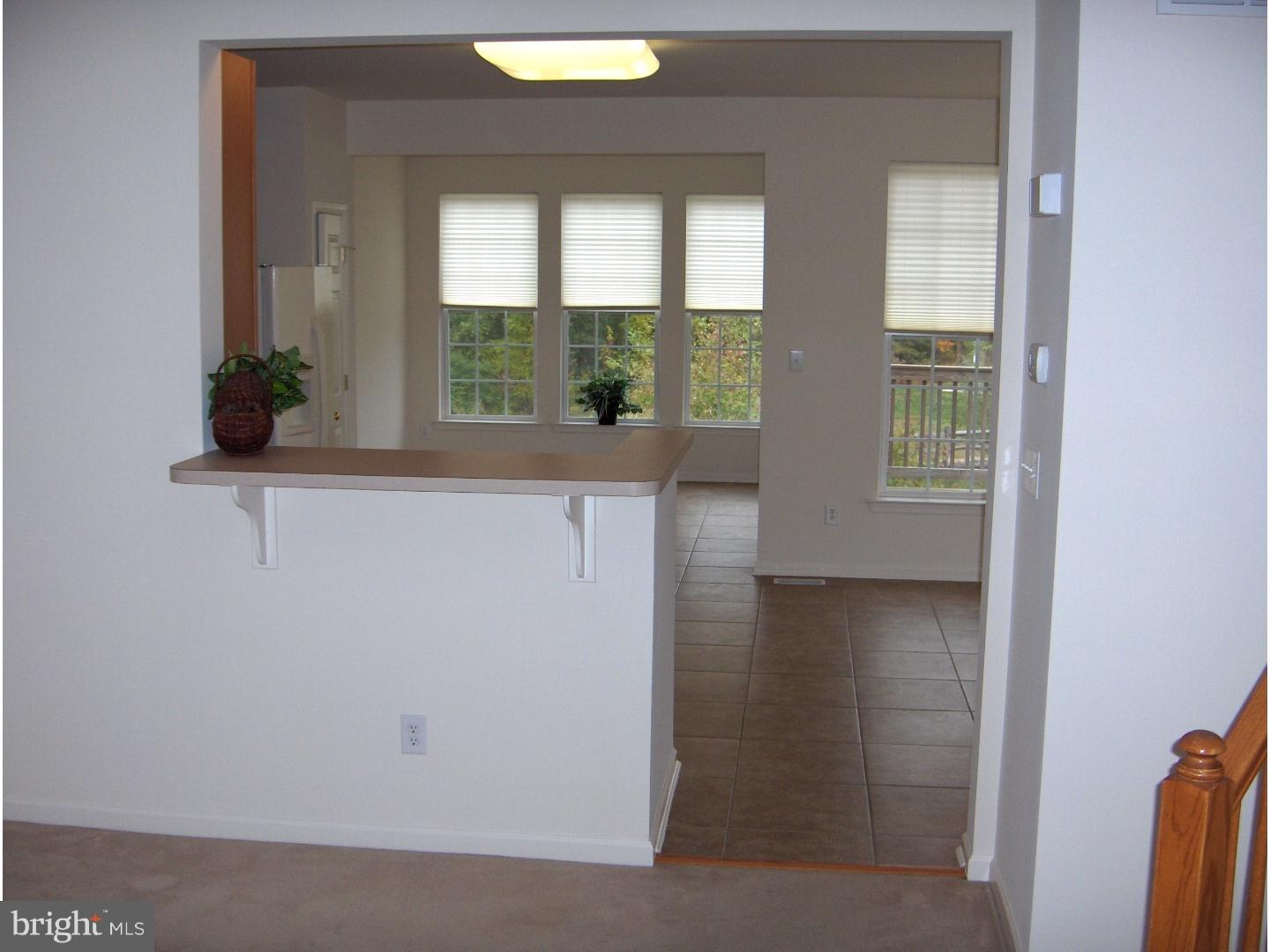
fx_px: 1431
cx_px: 635
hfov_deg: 47.9
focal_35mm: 39
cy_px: 476
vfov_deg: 36.8
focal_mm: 8
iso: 141
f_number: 2.8
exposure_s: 1/120
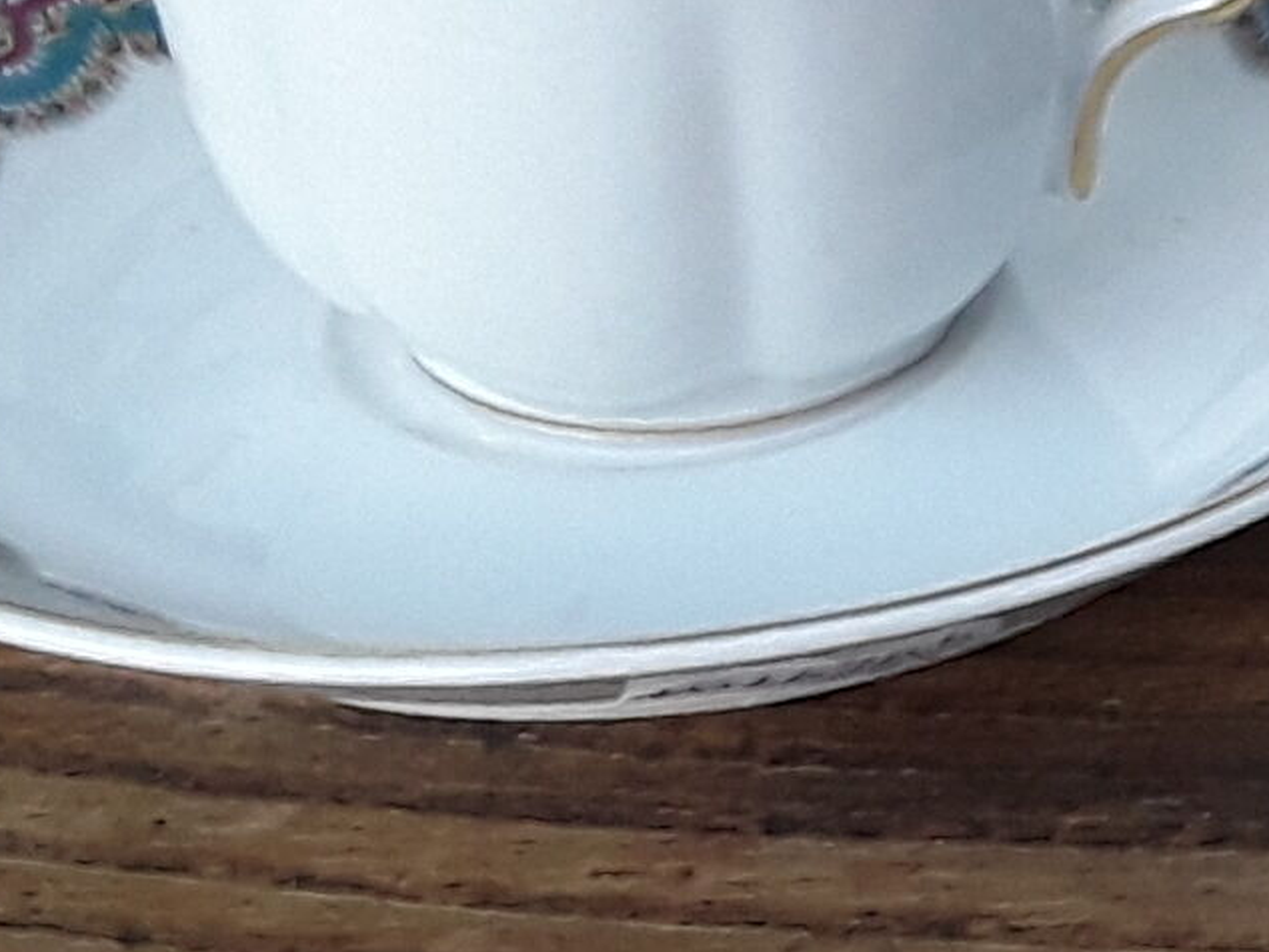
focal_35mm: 139
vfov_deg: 10.7
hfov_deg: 13.4
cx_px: 1928
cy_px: 524
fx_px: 5098
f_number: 1.9
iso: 100
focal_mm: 2.91
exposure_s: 1/33
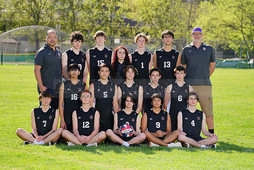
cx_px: 127
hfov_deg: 12.8
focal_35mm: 160
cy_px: 85
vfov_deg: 8.6
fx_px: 1129
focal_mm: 160
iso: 64
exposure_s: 1/200
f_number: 5.6
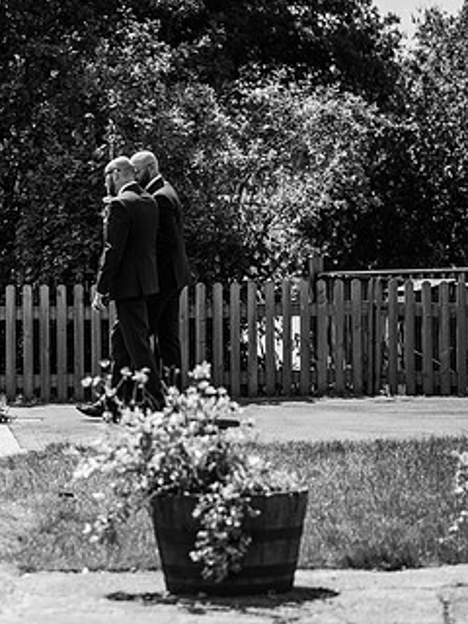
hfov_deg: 9.9
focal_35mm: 148
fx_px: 2668
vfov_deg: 13.3
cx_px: -94
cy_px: 351
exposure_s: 1/5000
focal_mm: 85
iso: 100
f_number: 2
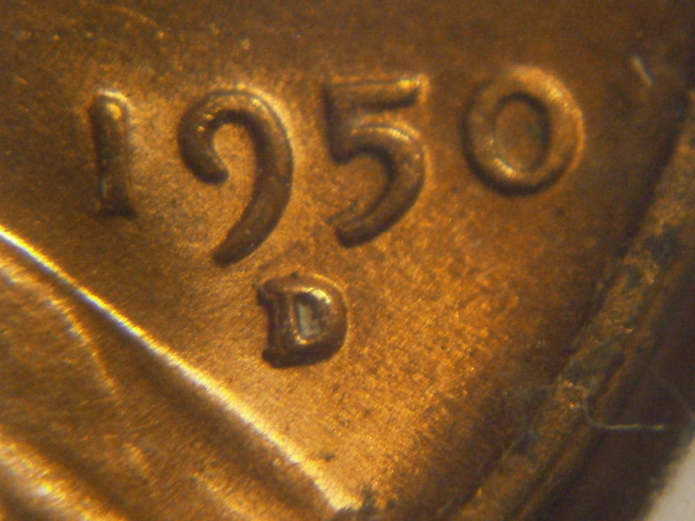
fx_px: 2610
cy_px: 260
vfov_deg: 11.4
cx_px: 348
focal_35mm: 130
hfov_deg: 15.2
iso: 1600
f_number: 6.5
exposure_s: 1/15
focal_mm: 23.5
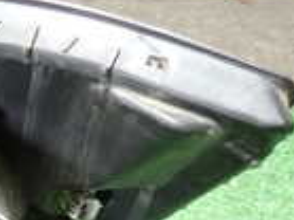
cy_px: 260
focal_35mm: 108
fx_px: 916
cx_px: -258
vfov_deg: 13.3
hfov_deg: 15.3
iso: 250
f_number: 2
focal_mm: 4.5
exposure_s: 1/30
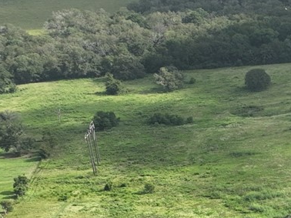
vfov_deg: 10.8
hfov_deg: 13.3
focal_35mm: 130
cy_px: 356
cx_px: 563
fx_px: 1092
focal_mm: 12.29
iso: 110
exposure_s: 1/1250
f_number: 2.8
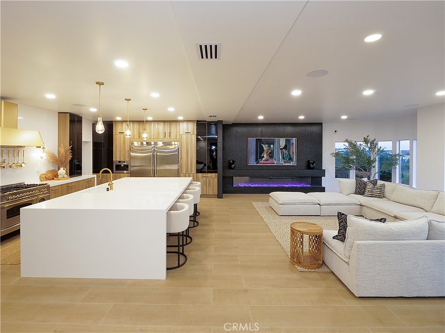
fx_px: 206
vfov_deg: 78.1
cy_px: 166
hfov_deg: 94.5
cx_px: 222
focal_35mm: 16
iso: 2000
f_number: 7.1
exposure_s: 1/30
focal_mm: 8
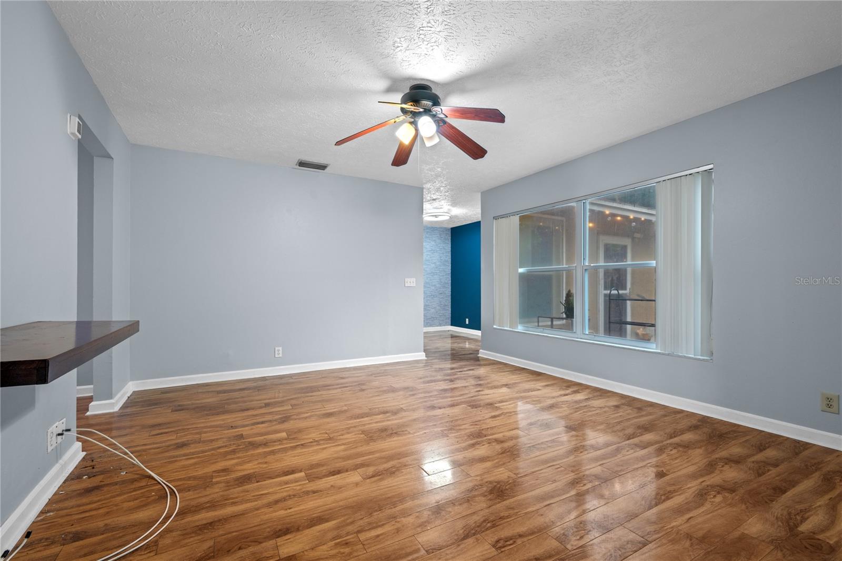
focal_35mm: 16
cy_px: 280
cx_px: 421
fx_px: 374
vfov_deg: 73.7
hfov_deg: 96.7
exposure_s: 1/1.67
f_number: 8
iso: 320
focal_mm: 16
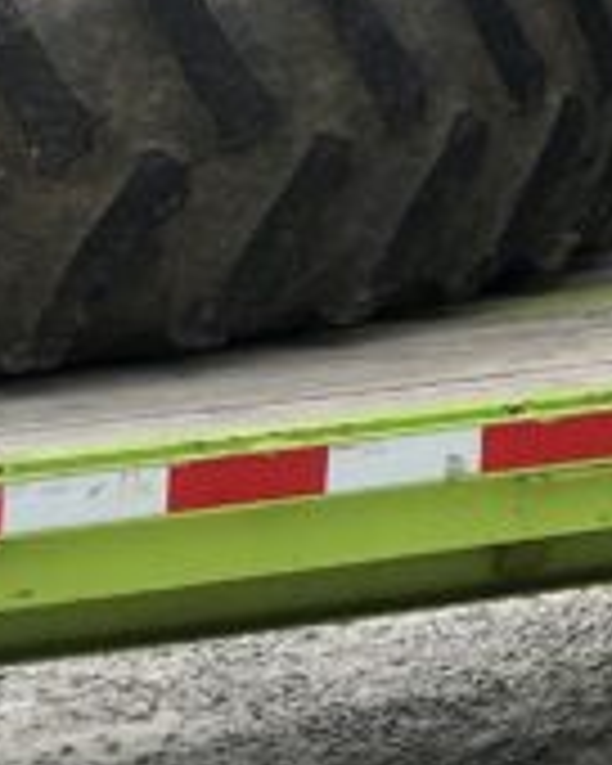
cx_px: 2128
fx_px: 3464
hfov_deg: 7.9
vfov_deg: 11.2
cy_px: -850
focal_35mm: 153
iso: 50
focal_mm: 5.7
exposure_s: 1/8000
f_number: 1.5
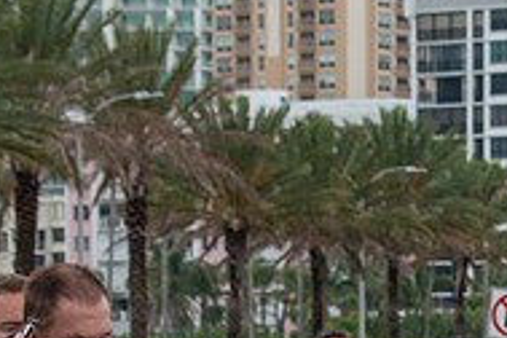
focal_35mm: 239
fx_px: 3366
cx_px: 504
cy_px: 506
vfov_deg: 5.7
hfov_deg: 8.6
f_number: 8
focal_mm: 52
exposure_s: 1/250
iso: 400
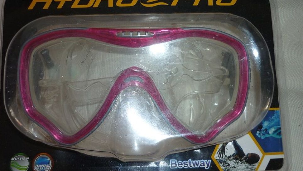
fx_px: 297
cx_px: 147
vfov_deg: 32.0
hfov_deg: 54.0
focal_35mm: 37
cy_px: 81
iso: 100
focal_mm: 5.5
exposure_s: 1/30
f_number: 2.8
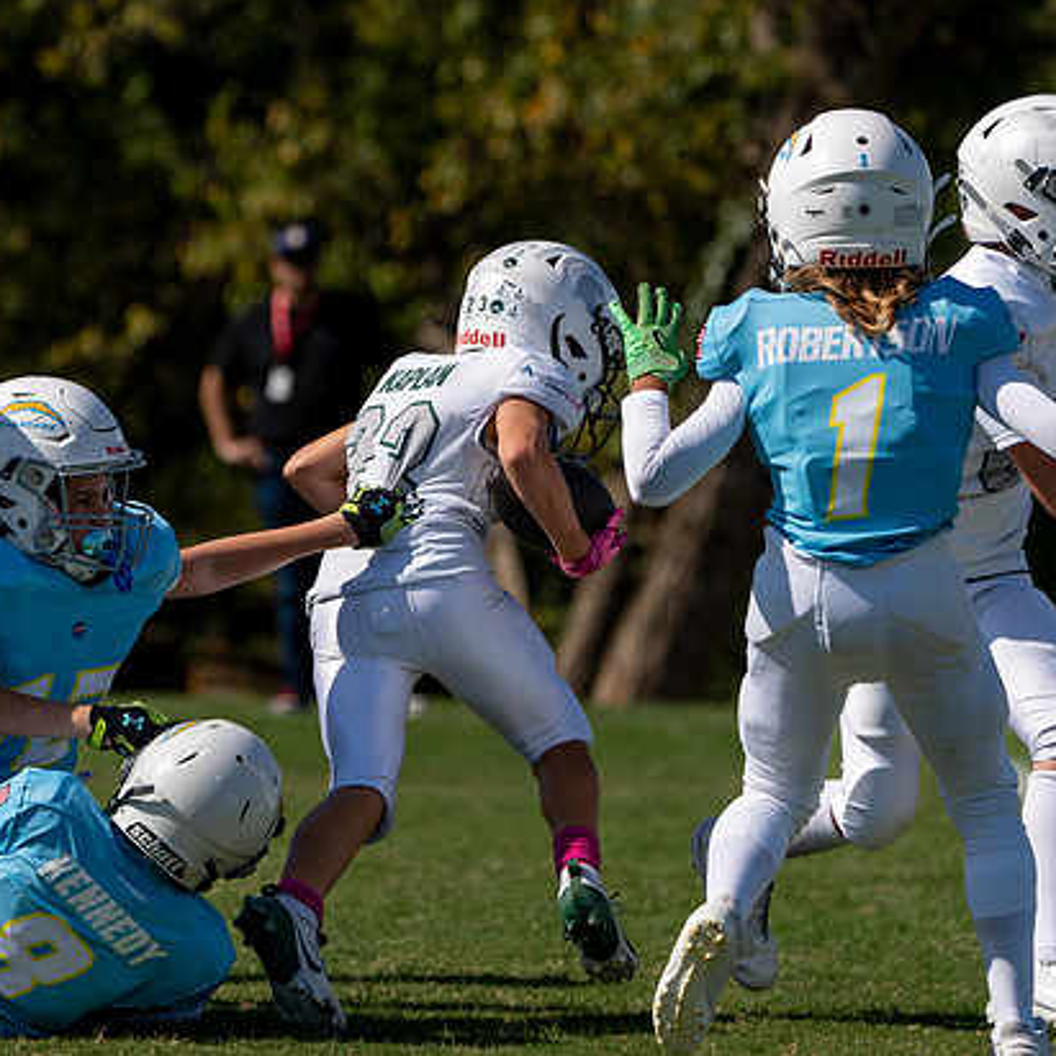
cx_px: 296
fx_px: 12839
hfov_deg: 4.7
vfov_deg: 4.7
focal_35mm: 372
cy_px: 471
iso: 100
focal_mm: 256
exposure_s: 1/1250
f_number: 5.6
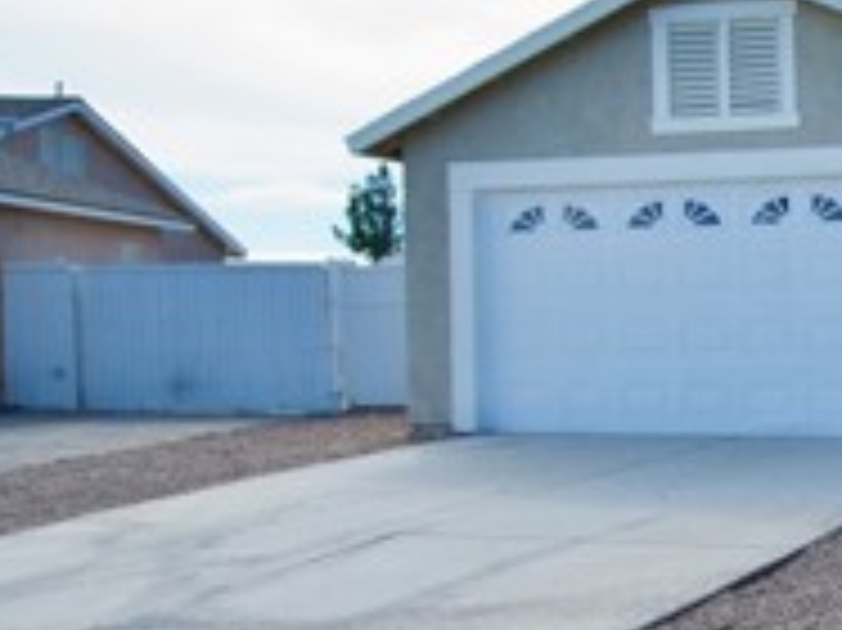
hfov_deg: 30.9
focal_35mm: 46
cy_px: 344
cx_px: 1130
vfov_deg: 31.5
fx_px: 1118
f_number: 4
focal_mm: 14
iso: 64
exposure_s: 1/320
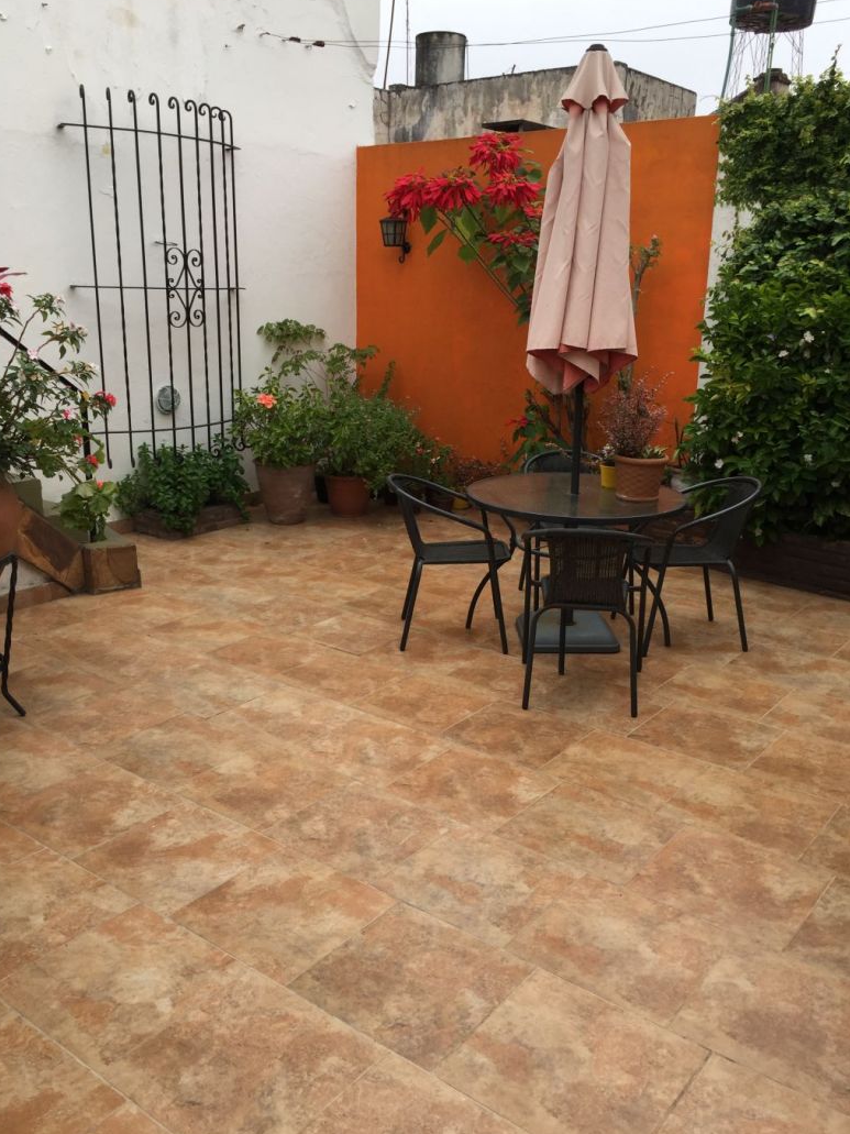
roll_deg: -0.9
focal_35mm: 30
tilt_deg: -16.1
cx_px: 412
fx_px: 982
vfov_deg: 60.0
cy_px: 570
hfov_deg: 46.8
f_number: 2.2
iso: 32
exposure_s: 1/366
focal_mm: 4.15
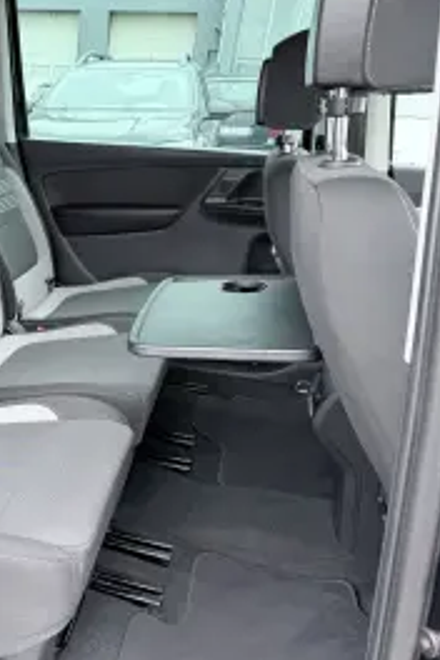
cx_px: 8
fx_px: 623
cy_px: 330
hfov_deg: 35.4
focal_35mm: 34
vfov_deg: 55.8
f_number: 1.78
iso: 80
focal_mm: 6.76
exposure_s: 1/121
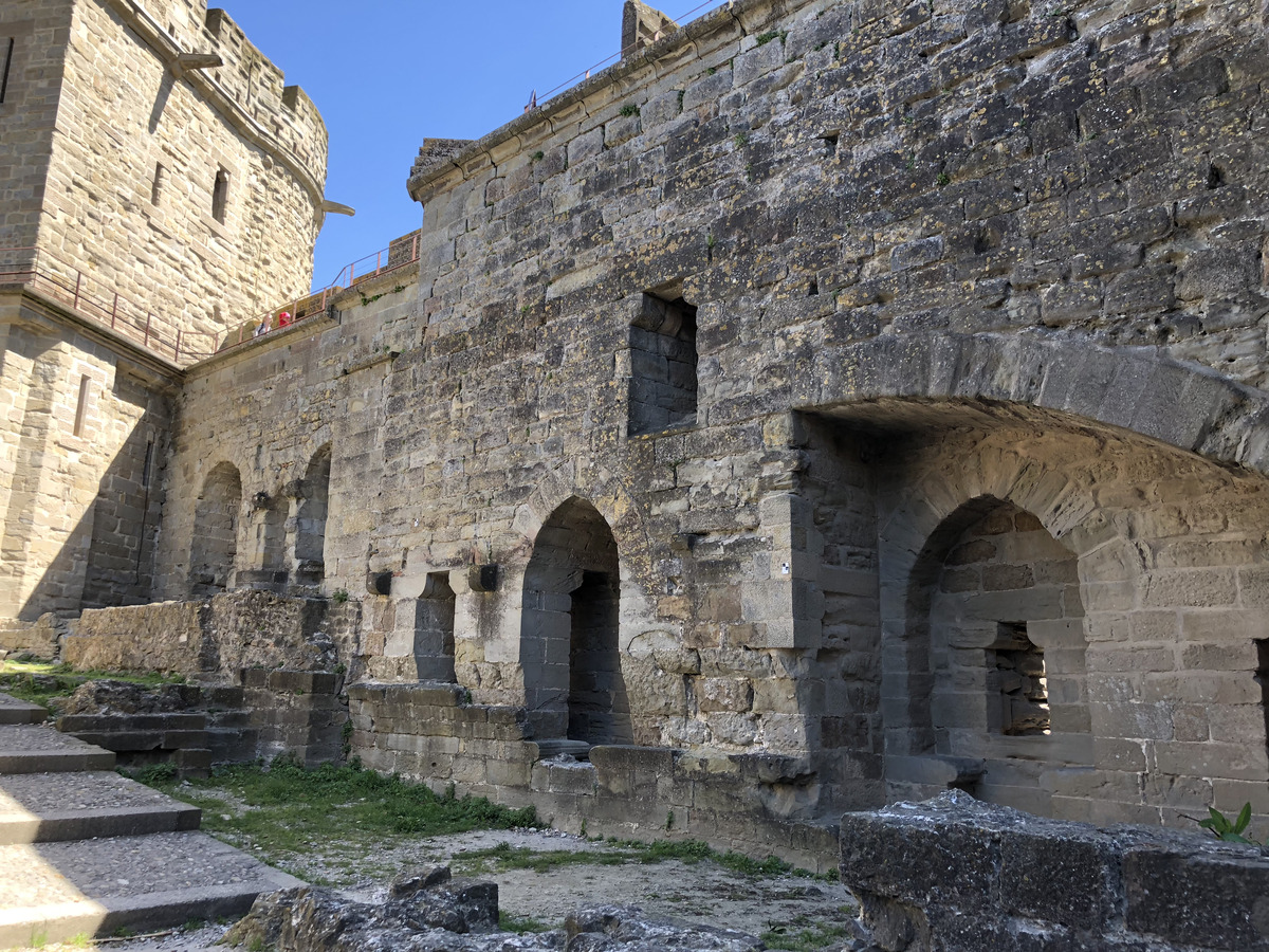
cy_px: 476
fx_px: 1026
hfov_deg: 63.4
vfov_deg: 49.7
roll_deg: -0.3
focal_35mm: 28
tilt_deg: +12.6
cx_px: 634
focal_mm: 4
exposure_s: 1/152
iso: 20
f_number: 1.8
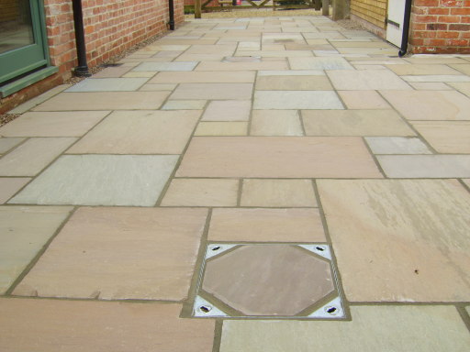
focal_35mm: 38
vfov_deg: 37.7
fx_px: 516
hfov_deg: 49.0
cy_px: 176
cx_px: 235
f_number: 4.5
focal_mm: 7.8
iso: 50
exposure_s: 1/160
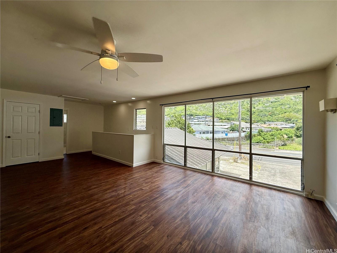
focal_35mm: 14
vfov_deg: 85.7
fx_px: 136
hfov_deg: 102.1
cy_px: 126
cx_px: 168
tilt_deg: +1.1
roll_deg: -0.7
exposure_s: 1/494
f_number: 2.2
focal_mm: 2.22
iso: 50
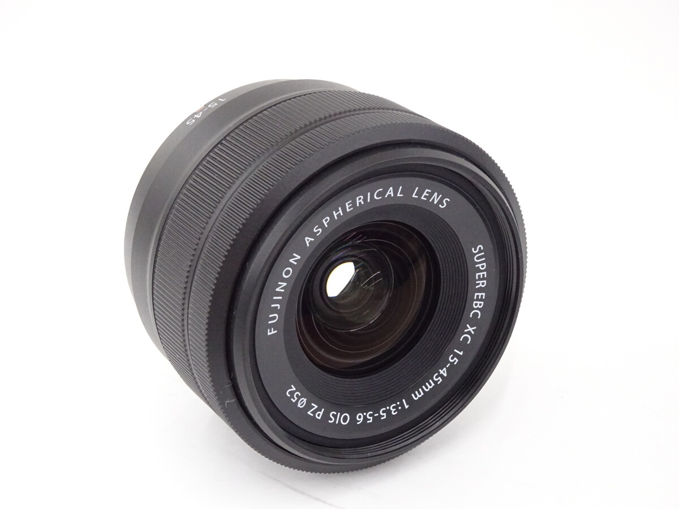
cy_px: 254
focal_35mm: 62
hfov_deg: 31.2
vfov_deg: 23.7
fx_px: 1216
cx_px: 340
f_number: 4.5
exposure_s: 1/80
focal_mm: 10.59
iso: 800
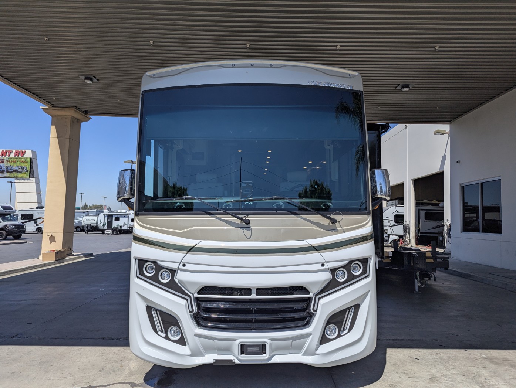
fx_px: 358
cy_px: 194
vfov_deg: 56.9
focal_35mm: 24
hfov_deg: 71.5
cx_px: 258
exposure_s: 1/3650
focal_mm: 6.81
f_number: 1.85
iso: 42
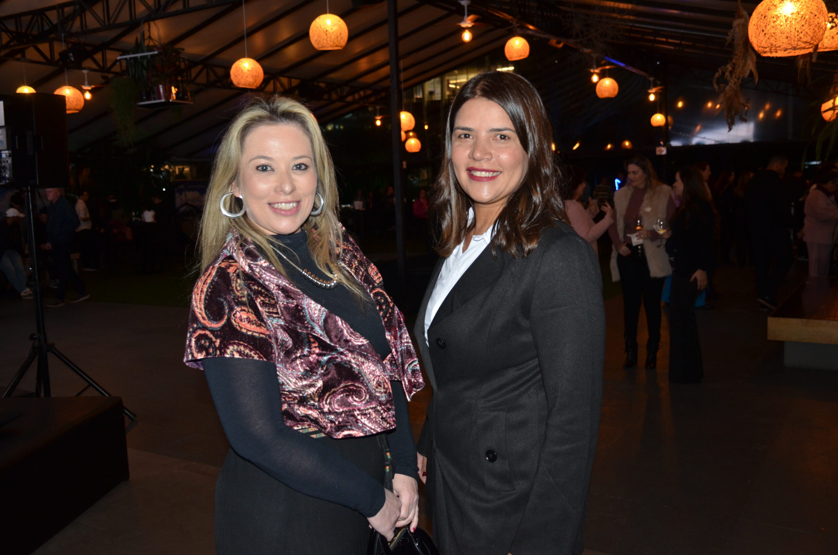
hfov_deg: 57.3
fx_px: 767
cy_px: 278
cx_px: 419
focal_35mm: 33
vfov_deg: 39.8
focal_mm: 22
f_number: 3.5
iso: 800
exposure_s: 1/60
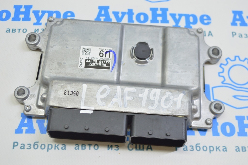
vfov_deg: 25.7
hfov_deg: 37.9
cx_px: 124
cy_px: 82
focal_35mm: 52
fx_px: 361
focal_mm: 35
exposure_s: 1/20
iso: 400
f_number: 5.6
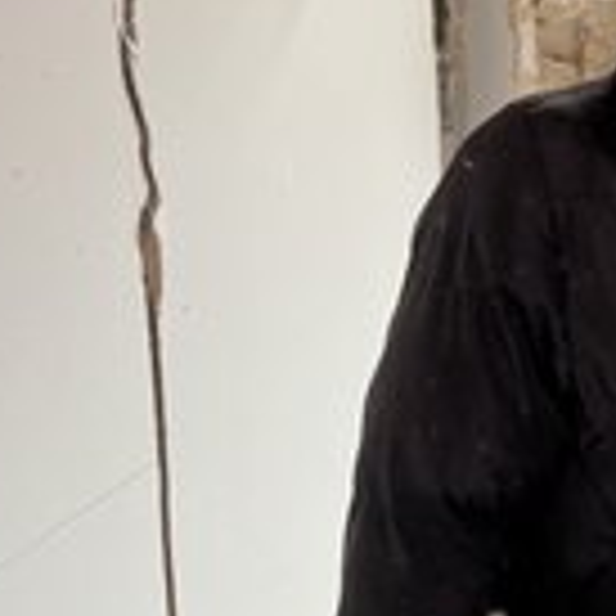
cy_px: 45
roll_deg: -0.2
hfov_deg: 24.8
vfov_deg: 26.6
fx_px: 1248
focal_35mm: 62
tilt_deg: -2.4
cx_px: 760
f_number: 1.78
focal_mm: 6.76
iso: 125
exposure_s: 1/121
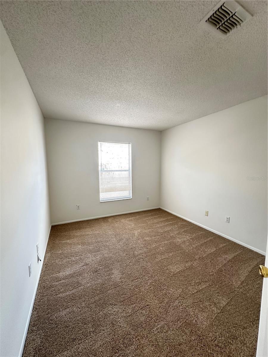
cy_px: 178
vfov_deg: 102.1
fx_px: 145
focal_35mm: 14
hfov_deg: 85.7
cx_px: 134
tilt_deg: -4.0
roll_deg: -0.3
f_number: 2.2
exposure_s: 1/84
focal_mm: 2.22
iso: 320
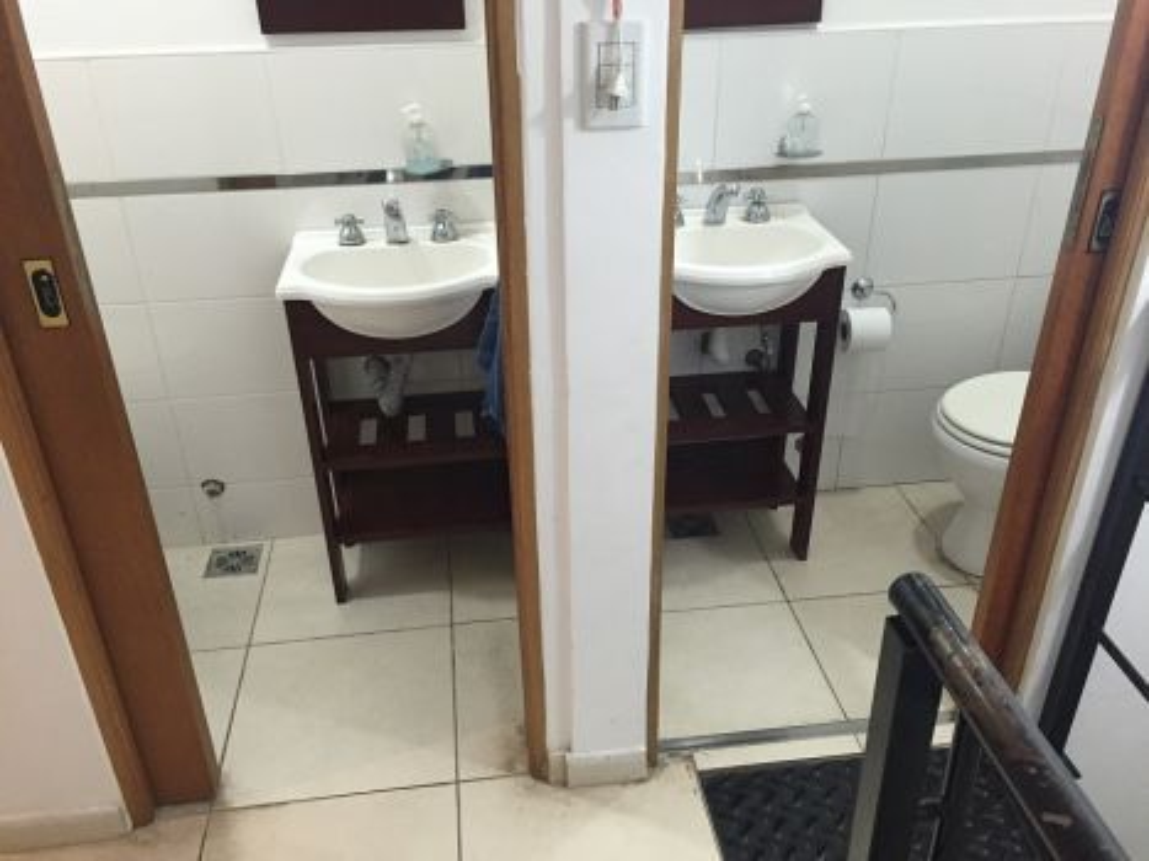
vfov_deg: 48.2
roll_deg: -1.0
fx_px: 962
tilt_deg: -28.2
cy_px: 430
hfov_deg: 61.7
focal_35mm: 29
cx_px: 574
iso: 250
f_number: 2.2
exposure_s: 1/33
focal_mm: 4.15
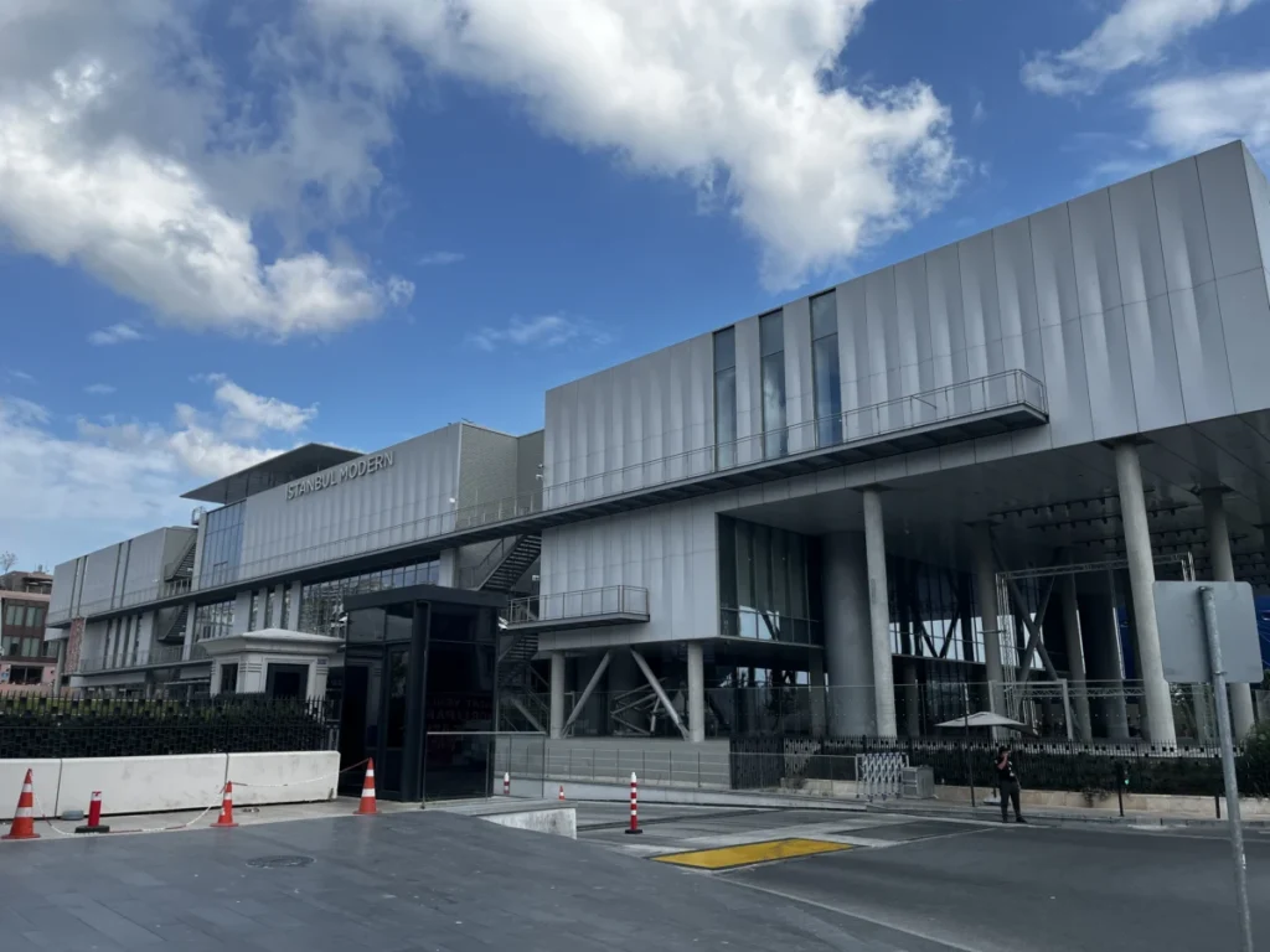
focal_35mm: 26
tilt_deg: +13.7
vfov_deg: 53.1
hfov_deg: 67.3
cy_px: 476
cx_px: 635
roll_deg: -0.2
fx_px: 954
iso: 50
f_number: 1.6
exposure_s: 1/3135
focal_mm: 5.1
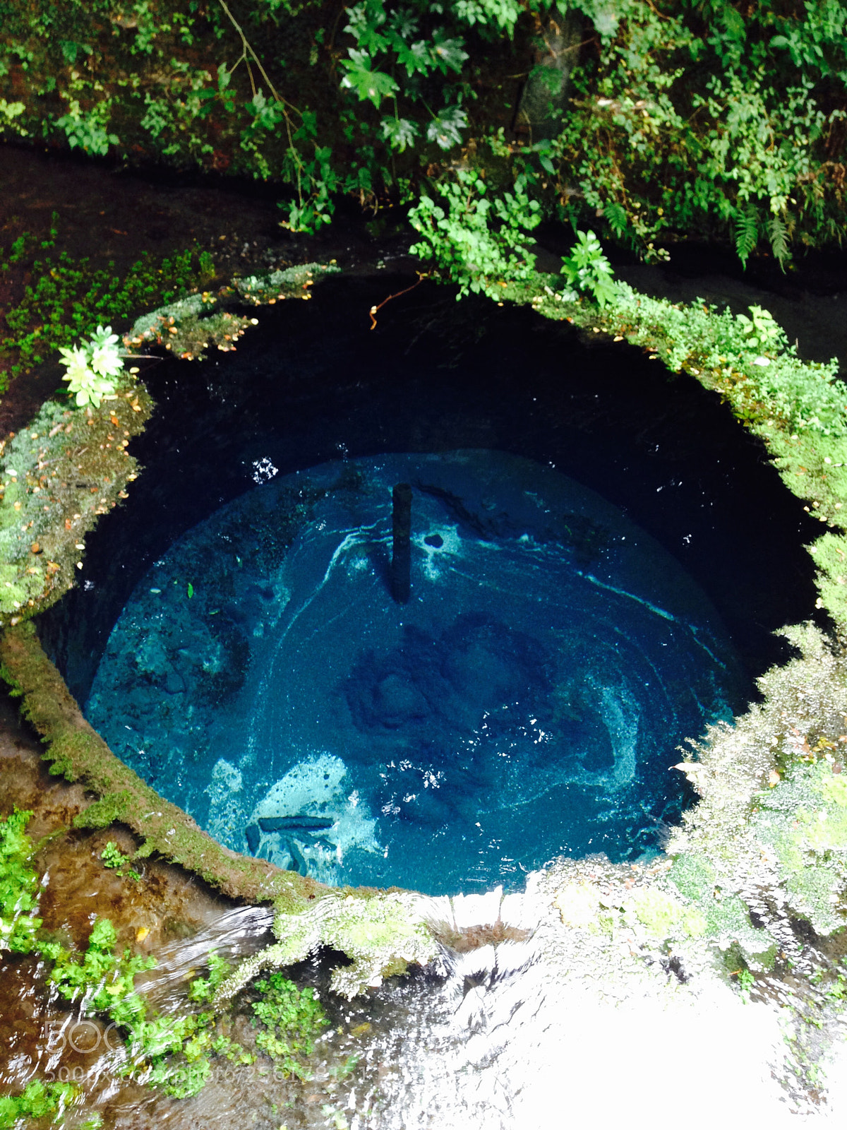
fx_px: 1077
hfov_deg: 42.9
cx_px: 424
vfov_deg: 55.4
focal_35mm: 33
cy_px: 565
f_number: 2.4
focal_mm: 4.12
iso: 100
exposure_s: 1/20
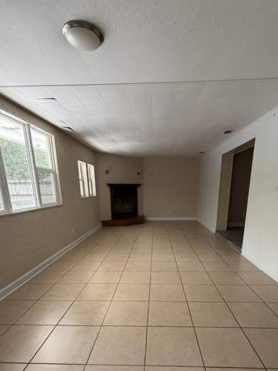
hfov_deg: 68.6
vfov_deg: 82.1
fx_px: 203
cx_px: 148
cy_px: 244
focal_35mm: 19
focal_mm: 2.22
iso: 200
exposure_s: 1/121
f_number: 2.2
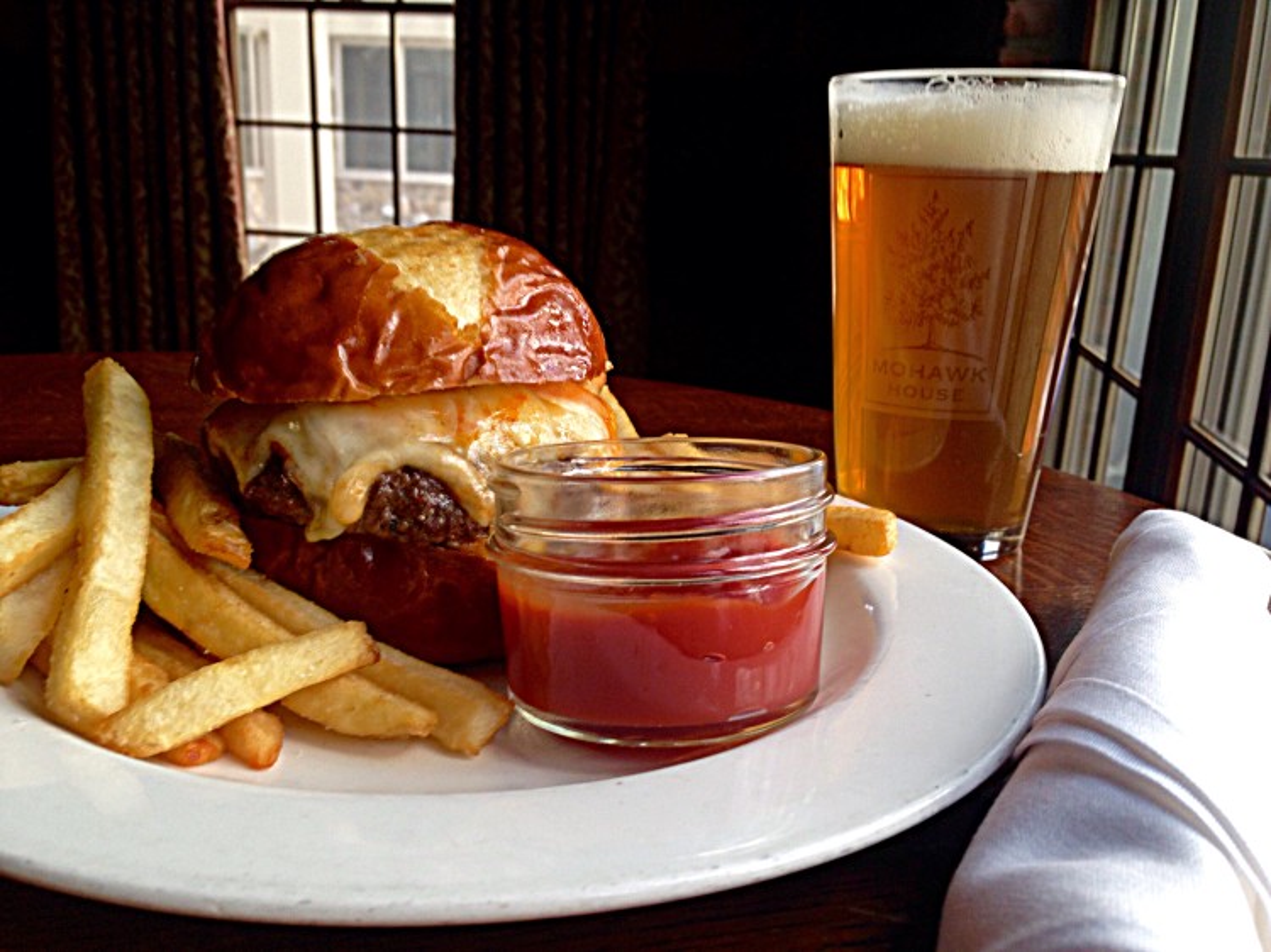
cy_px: 476
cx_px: 636
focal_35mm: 33
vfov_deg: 42.9
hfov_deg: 55.4
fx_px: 1211
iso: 50
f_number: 2.4
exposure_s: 1/20
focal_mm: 4.12
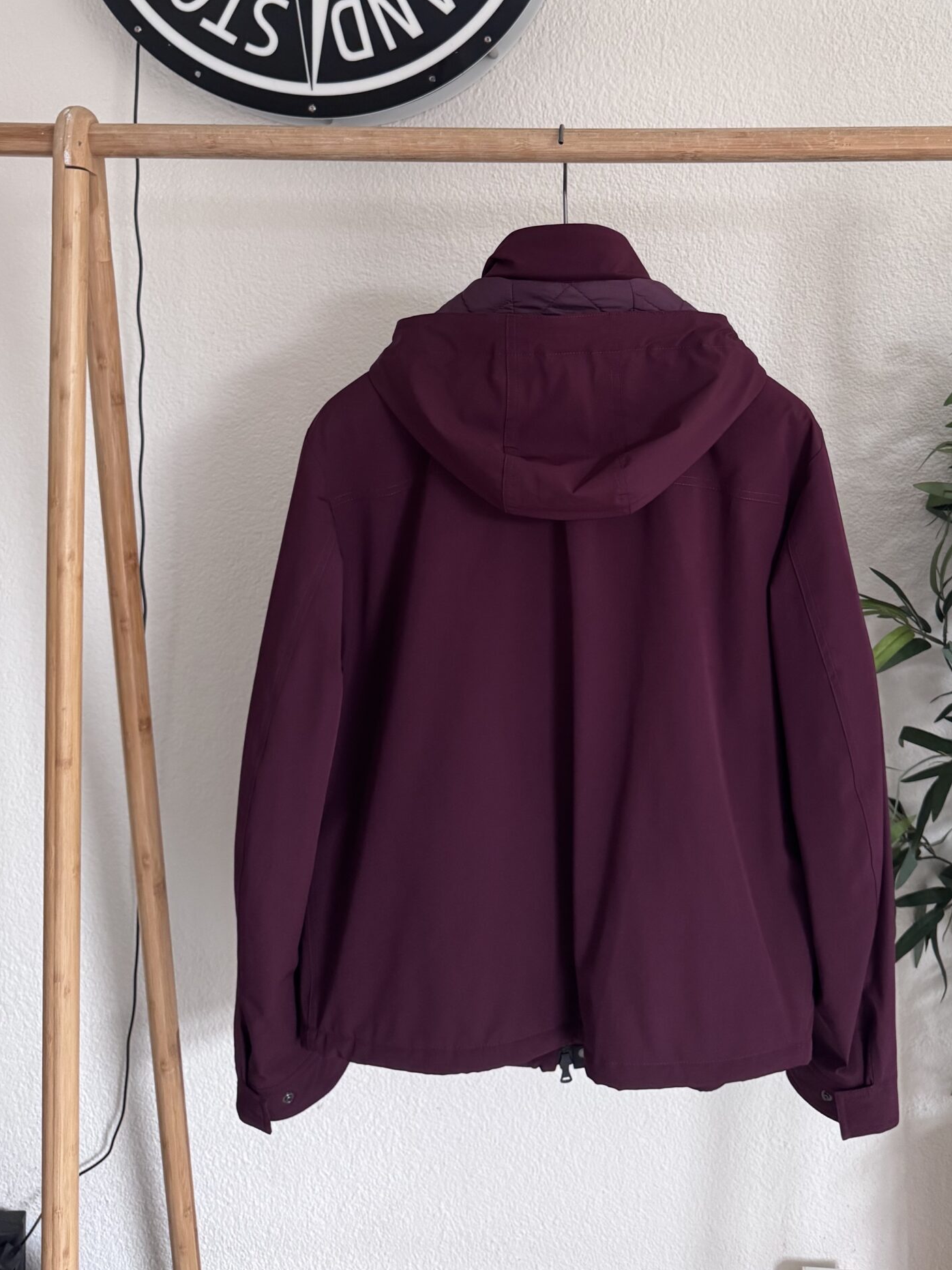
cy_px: 411
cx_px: 586
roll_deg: -0.7
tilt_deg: -4.2
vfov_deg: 54.1
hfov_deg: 42.7
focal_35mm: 33
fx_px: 1210
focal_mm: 6.76
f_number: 1.78
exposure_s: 1/50
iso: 400
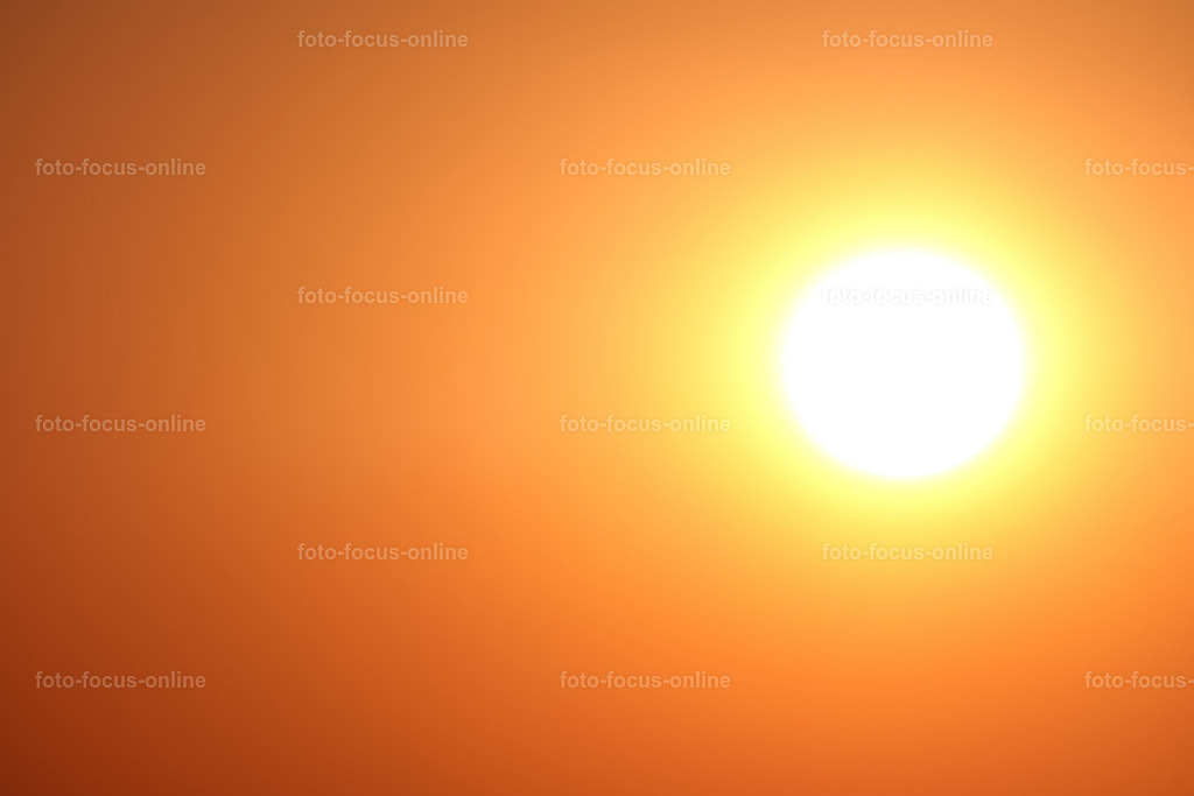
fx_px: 19603
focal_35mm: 591
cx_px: 597
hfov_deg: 3.5
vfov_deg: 2.3
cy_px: 398
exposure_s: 1/1000
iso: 64
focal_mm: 216.73
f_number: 7.1
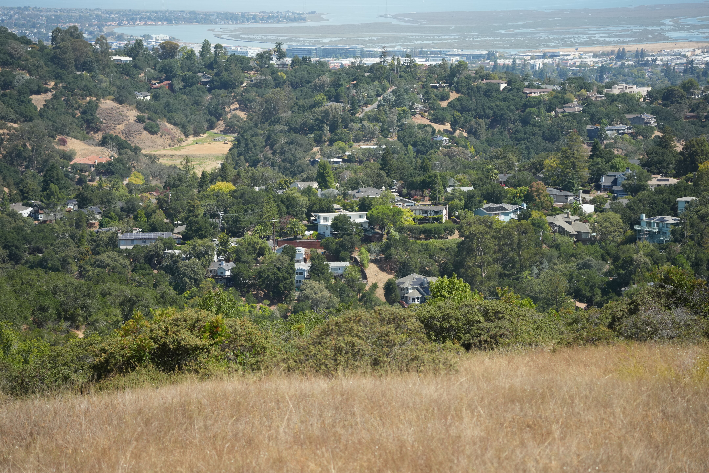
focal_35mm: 117
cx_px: 354
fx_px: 2304
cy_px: 236
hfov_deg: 17.5
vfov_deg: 11.7
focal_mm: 117
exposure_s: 1/1600
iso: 640
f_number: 5.6
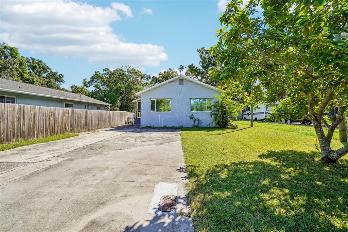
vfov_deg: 72.0
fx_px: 159
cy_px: 116
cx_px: 174
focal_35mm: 16
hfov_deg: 95.0
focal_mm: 11
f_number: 8
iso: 100
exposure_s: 1/200
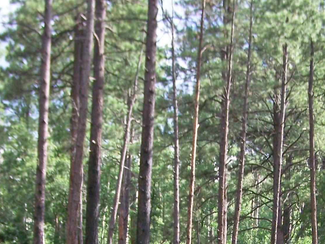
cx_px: 167
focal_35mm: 103
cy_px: 293
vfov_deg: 13.9
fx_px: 967
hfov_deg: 19.1
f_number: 2.8
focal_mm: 6.3
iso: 64
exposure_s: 1/200
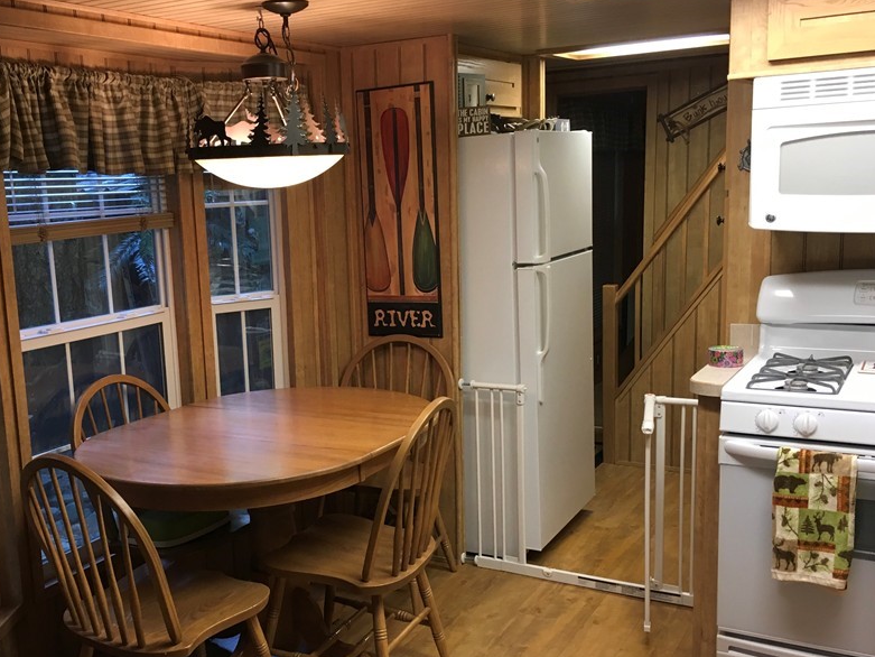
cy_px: 363
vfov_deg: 37.7
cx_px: 342
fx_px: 961
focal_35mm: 38
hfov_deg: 48.6
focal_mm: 4.15
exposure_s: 1/30
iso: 80
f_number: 2.2
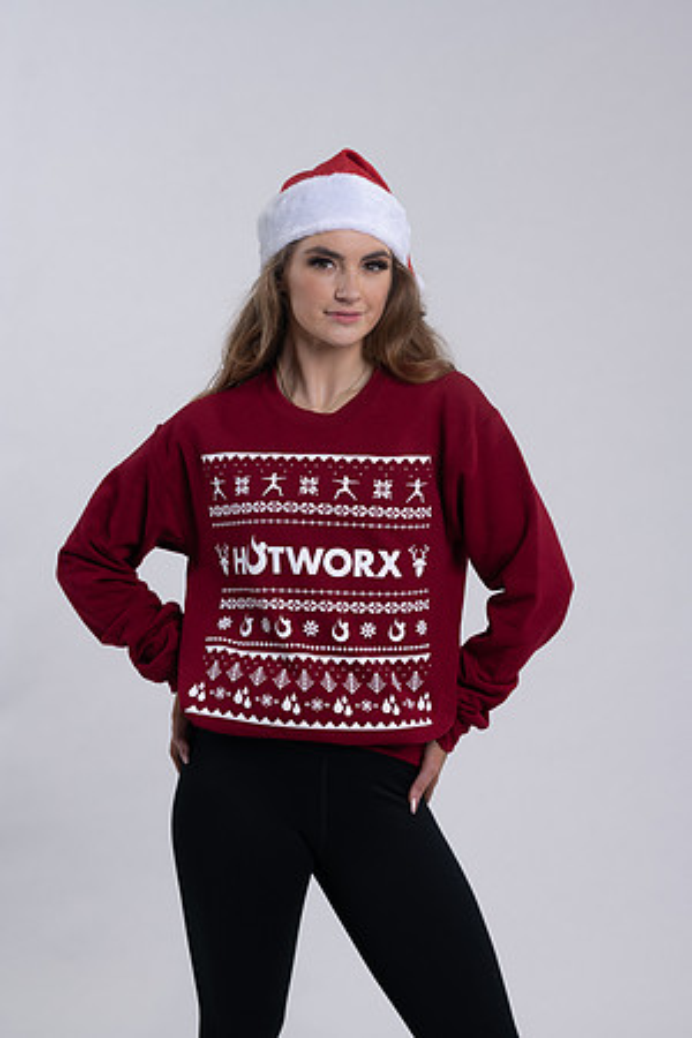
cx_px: 346
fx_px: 2451
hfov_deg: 16.1
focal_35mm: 85
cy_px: 519
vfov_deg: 23.9
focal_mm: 85
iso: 125
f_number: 4
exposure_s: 1/125
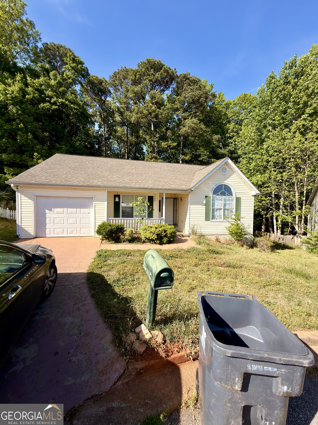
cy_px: 212
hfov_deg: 85.7
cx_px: 159
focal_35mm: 14
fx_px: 171
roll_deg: -1.1
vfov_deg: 102.1
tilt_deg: -0.7
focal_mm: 2.22
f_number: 2.2
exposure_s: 1/630
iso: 20
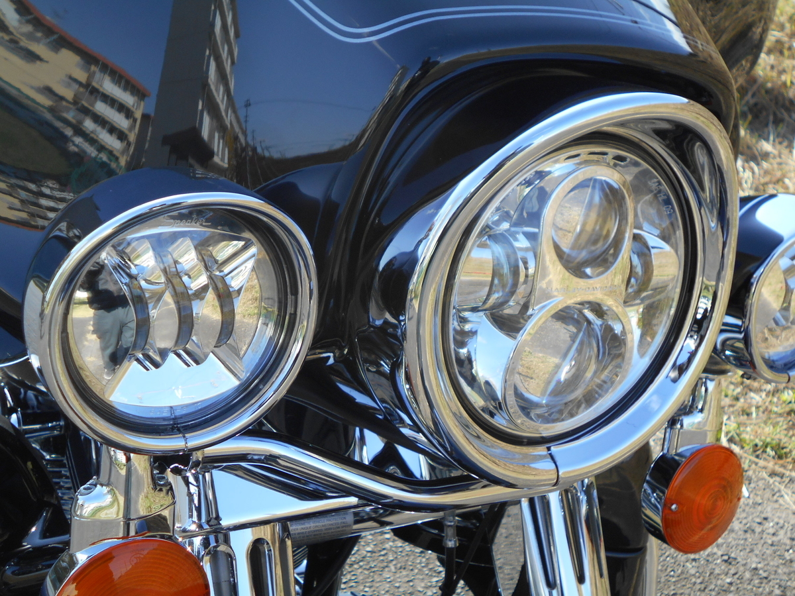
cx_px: 398
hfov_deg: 42.9
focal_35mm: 44
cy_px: 298
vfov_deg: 32.9
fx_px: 1011
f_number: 4.2
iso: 80
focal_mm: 7.7
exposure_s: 1/250
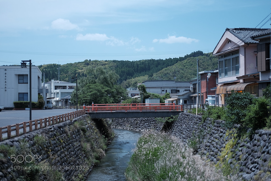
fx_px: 399
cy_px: 90
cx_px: 136
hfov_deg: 37.5
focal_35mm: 53
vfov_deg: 25.5
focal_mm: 35
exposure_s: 1/5000
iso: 200
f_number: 2
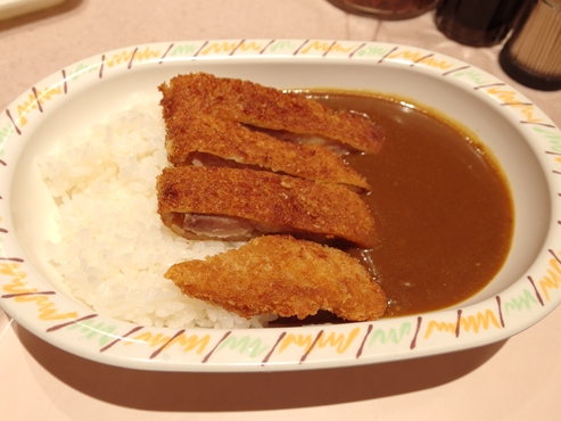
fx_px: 486
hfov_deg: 60.0
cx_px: 280
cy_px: 210
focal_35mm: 30
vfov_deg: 46.8
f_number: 2.5
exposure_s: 1/40
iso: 100
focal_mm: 6.4
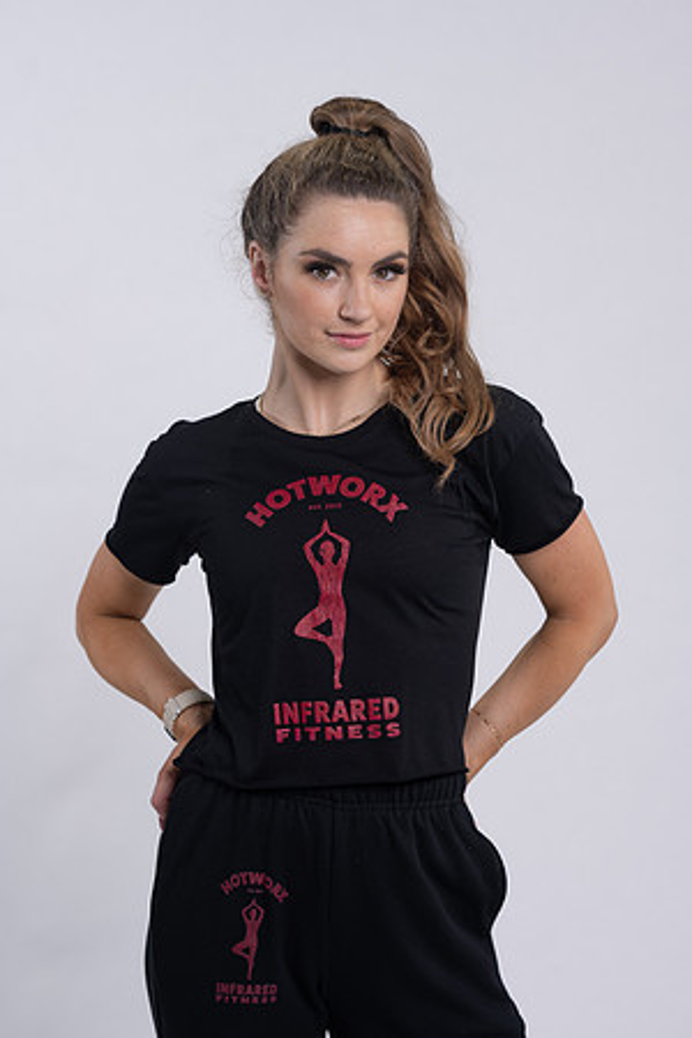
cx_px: 346
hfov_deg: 16.1
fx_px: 2451
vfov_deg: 23.9
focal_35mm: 85
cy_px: 519
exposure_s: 1/125
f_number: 4
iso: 125
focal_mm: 85
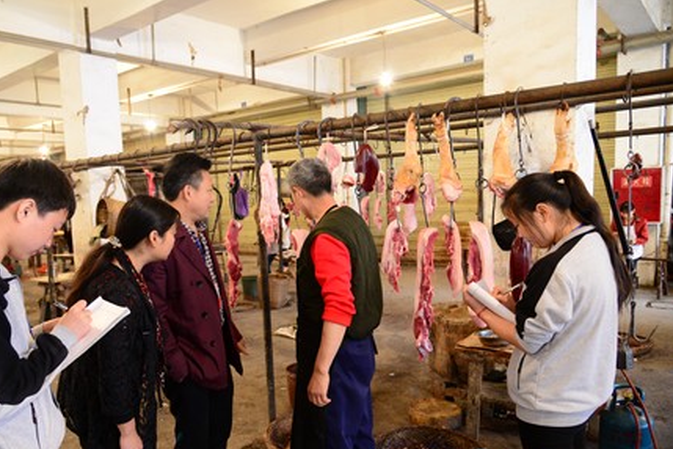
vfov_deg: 46.2
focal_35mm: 28
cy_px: 259
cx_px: 284
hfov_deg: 65.1
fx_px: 523
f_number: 4
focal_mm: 24
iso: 1600
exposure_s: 1/25
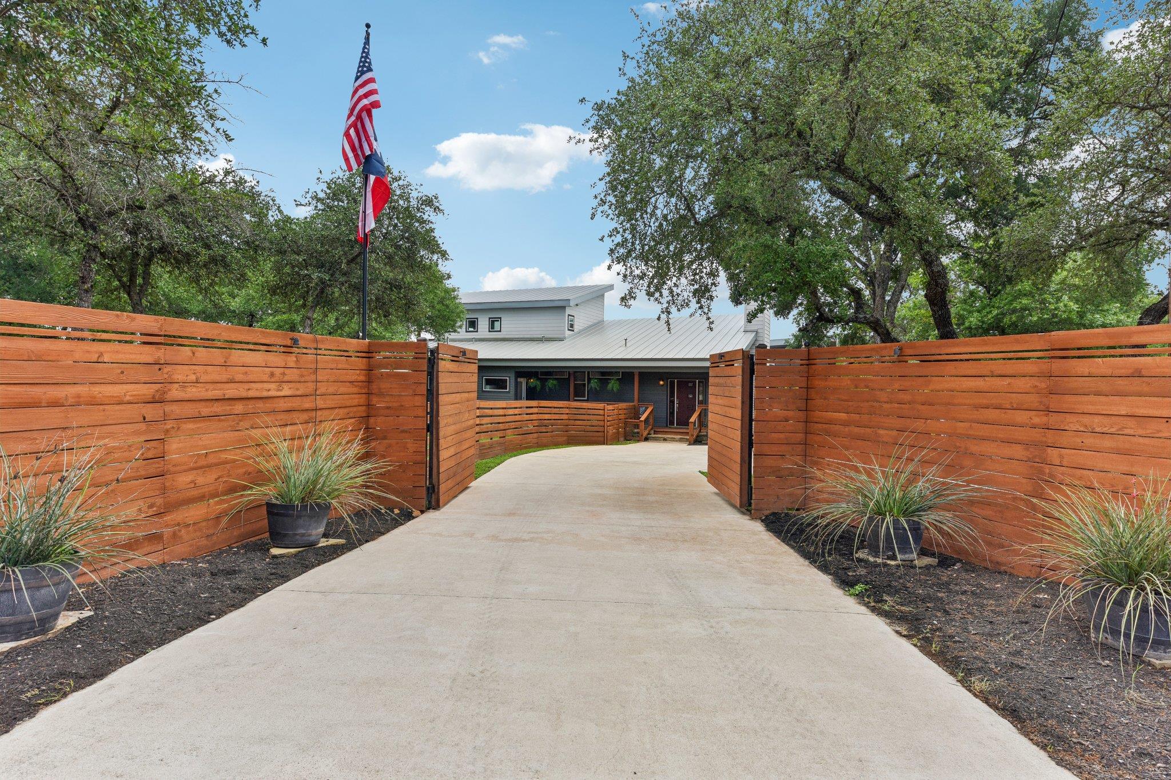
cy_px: 390
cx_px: 586
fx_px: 618
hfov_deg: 86.9
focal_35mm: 19
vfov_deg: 64.5
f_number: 8
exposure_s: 1/320
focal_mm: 19
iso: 100
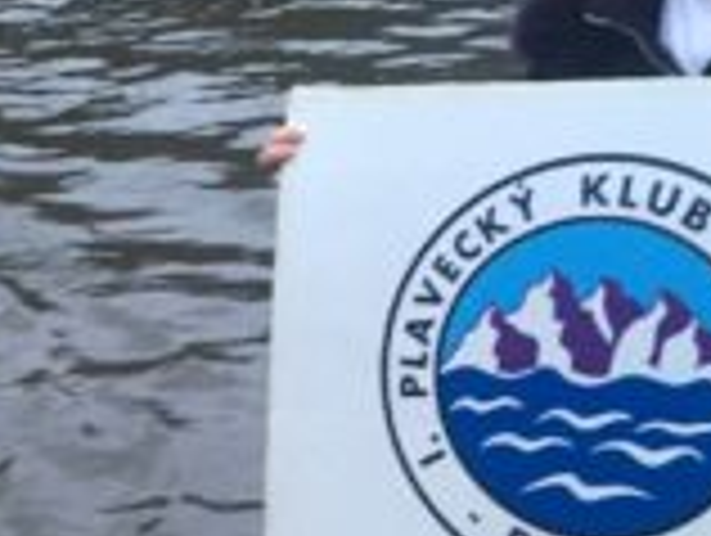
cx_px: -158
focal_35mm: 88
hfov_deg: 20.7
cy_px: 428
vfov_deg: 16.7
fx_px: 1810
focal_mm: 4.15
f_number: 2.2
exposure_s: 1/33
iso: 200
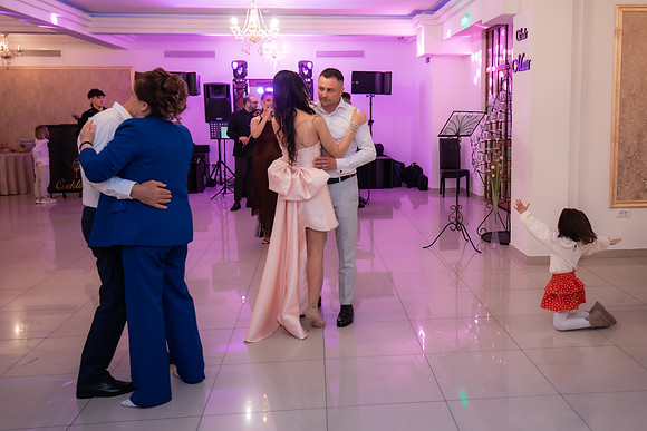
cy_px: 192
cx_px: 383
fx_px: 604
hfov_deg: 56.0
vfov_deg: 39.3
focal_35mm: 34
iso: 2000
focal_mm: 26
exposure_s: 1/200
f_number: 2.8
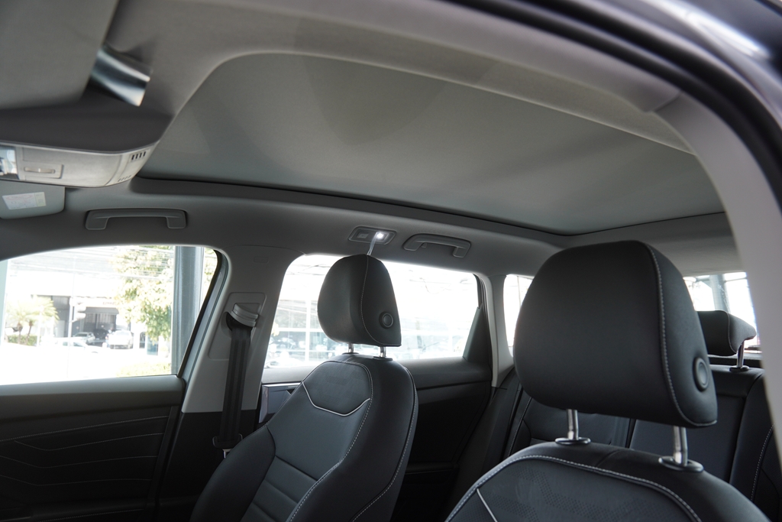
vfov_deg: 50.4
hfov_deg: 70.4
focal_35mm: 26
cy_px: 261
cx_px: 391
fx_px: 554
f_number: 4
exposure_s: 1/60
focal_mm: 17
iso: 200
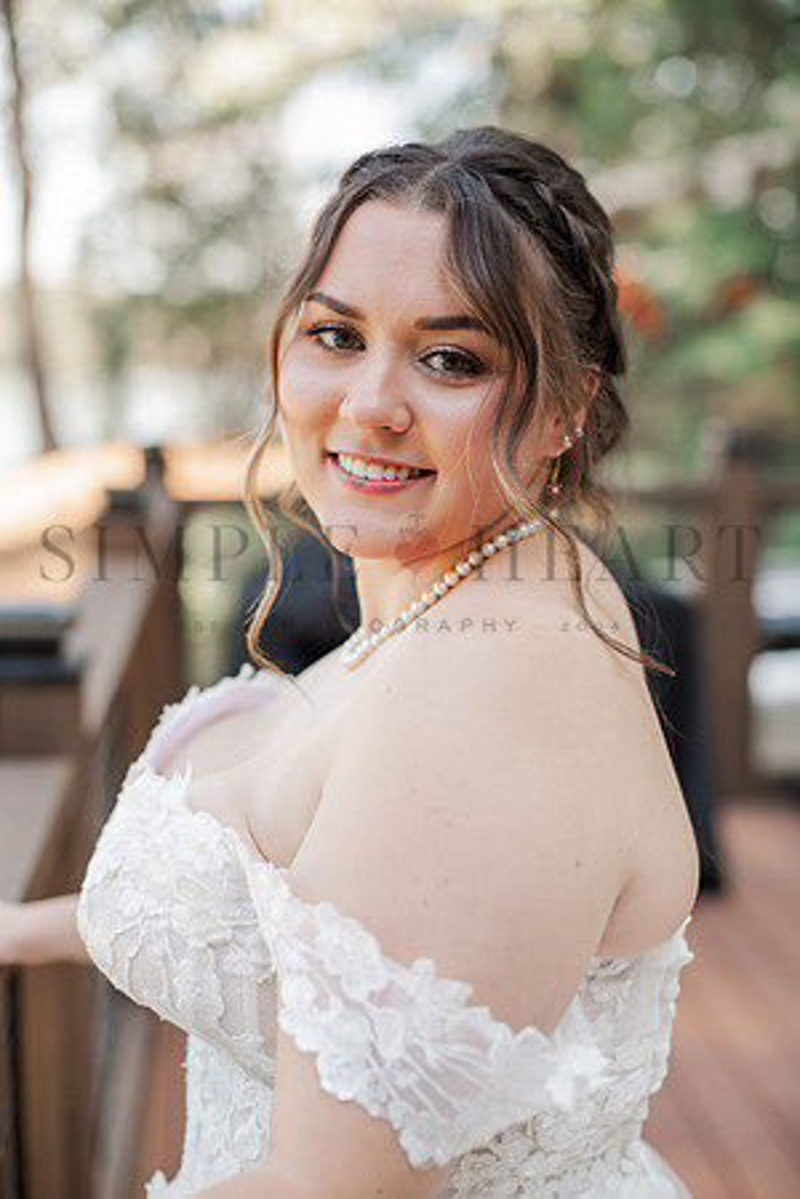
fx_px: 1667
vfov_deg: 39.6
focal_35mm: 50
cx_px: 400
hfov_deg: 27.0
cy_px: 600
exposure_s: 1/1250
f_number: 2.8
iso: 400
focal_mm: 50
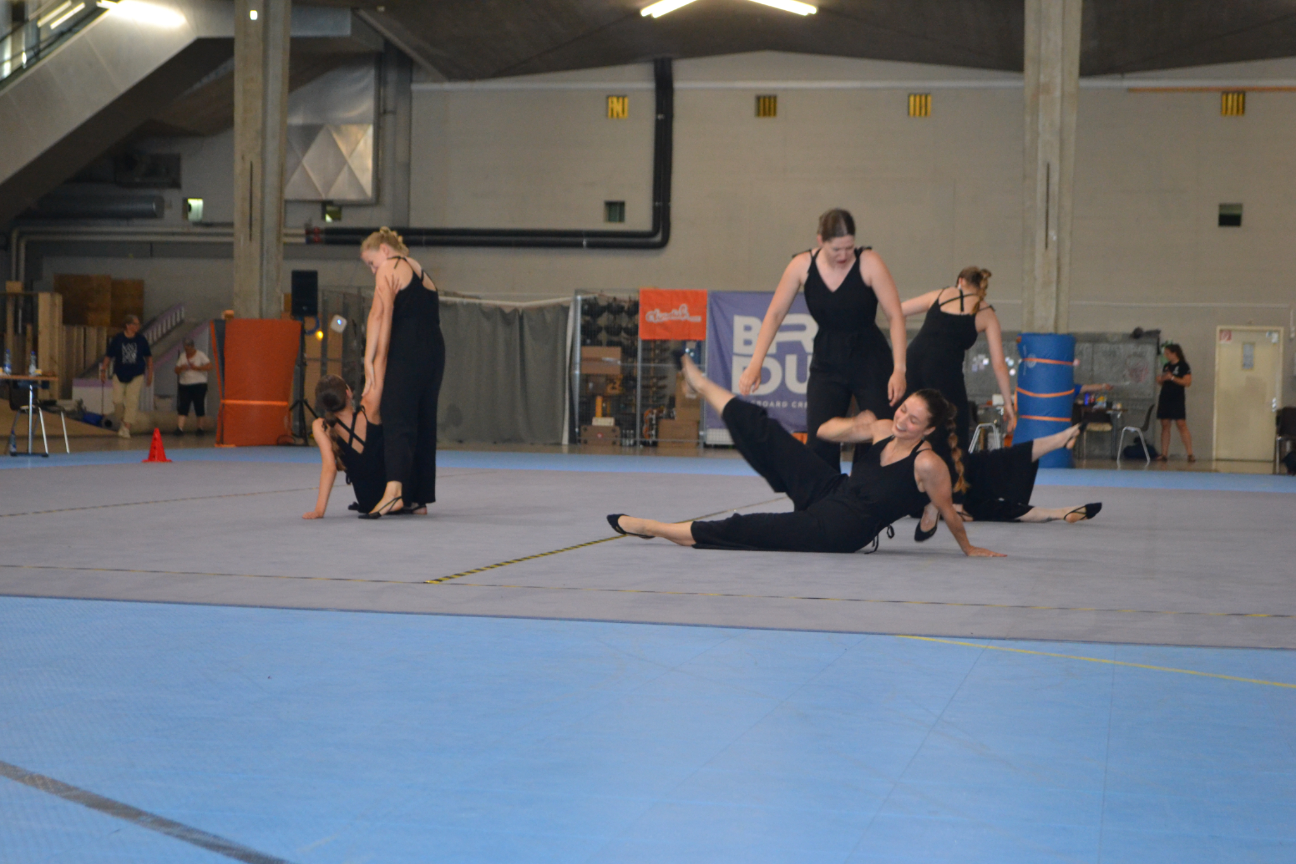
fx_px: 2376
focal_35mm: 66
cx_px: 648
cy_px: 432
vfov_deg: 20.6
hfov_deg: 30.5
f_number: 5.3
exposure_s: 1/60
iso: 1600
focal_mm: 44
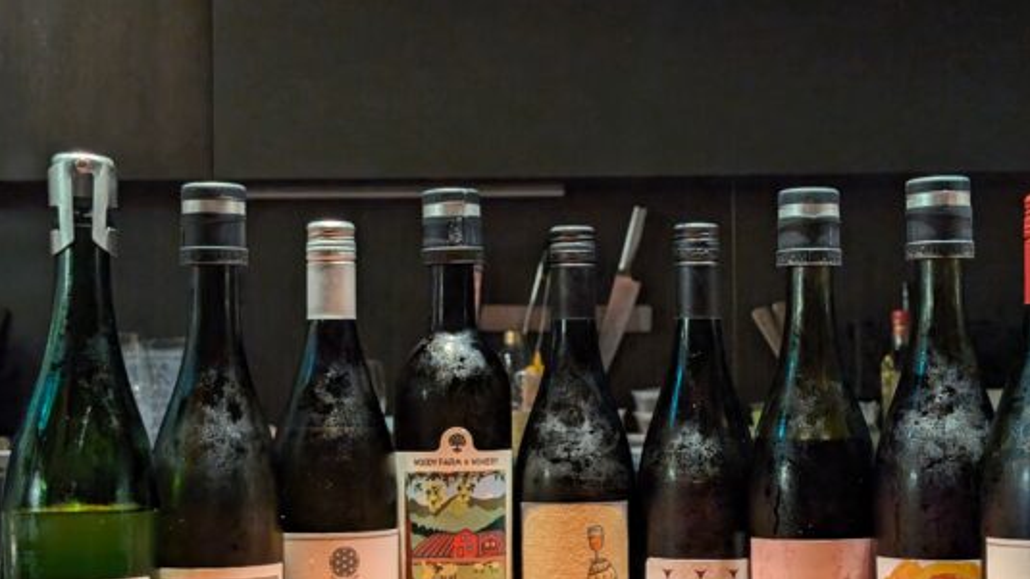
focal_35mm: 60
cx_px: 562
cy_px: 339
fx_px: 1639
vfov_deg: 20.0
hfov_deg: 34.9
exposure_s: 1/20
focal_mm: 6.9
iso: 120
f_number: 1.68
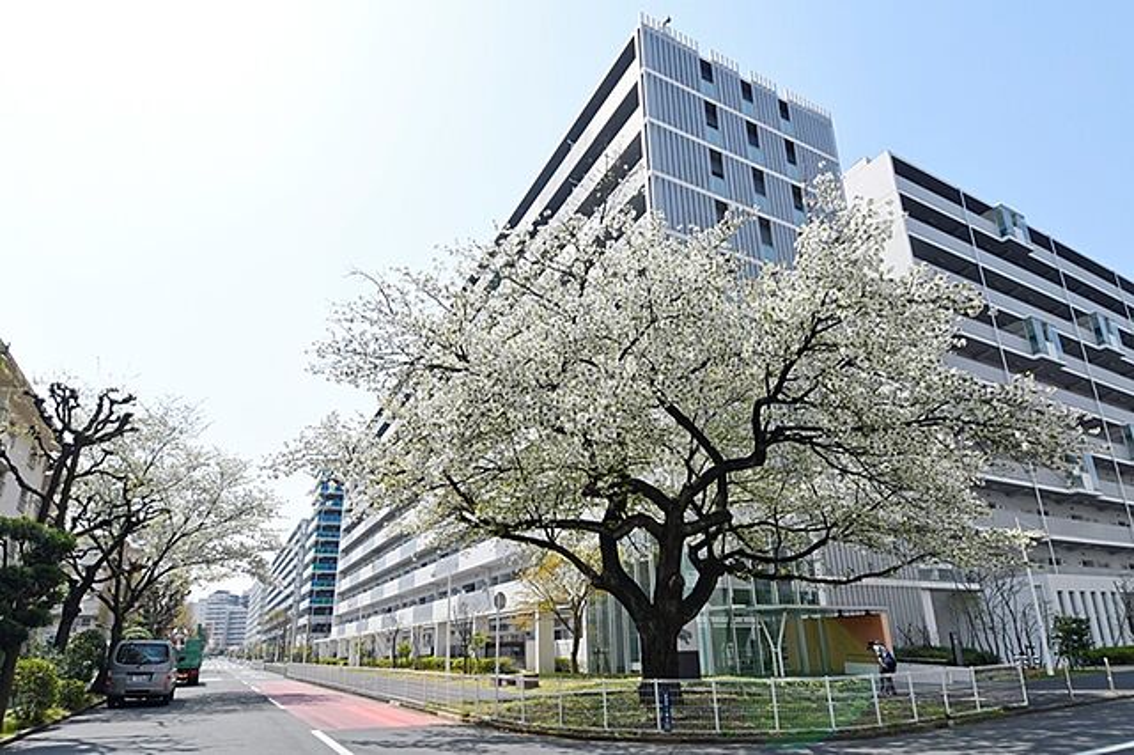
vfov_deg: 67.3
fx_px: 567
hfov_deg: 90.0
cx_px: 567
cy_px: 378
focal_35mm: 18
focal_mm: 12
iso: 200
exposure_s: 1/500
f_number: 8
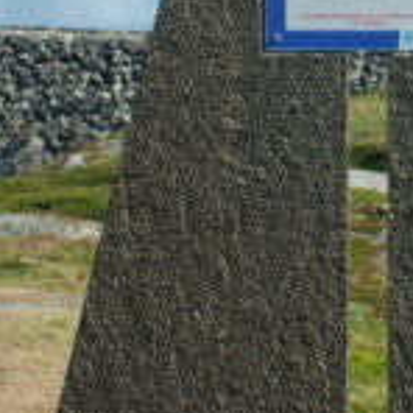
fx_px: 1633
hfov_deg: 14.3
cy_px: -31
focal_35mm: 121
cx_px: 375
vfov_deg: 14.1
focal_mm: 28
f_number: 3.5
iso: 100
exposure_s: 1/800
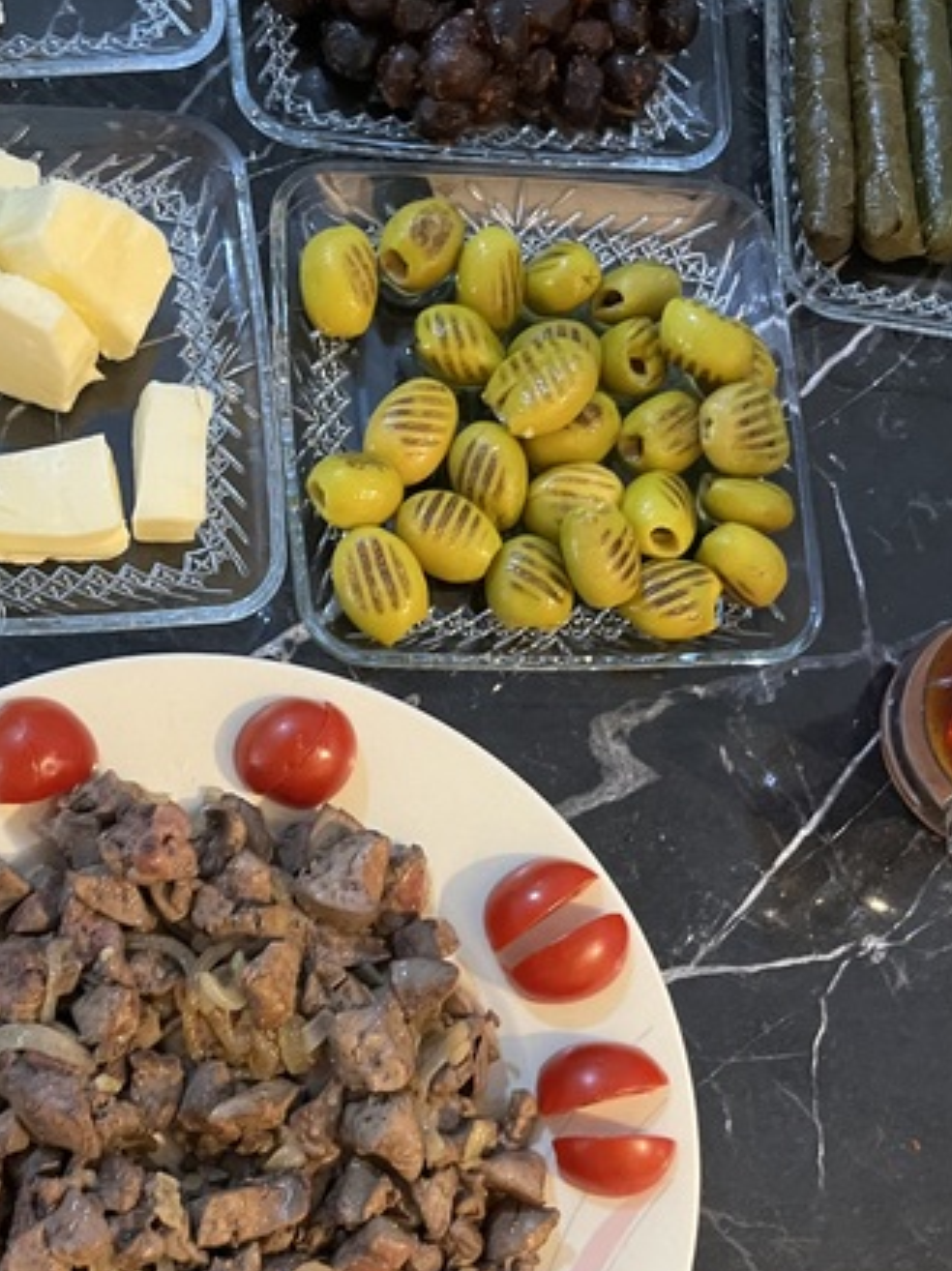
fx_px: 1505
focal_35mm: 41
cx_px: 325
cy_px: 876
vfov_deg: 44.9
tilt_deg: -74.7
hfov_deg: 34.8
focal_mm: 5.1
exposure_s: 1/33
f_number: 1.6
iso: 400
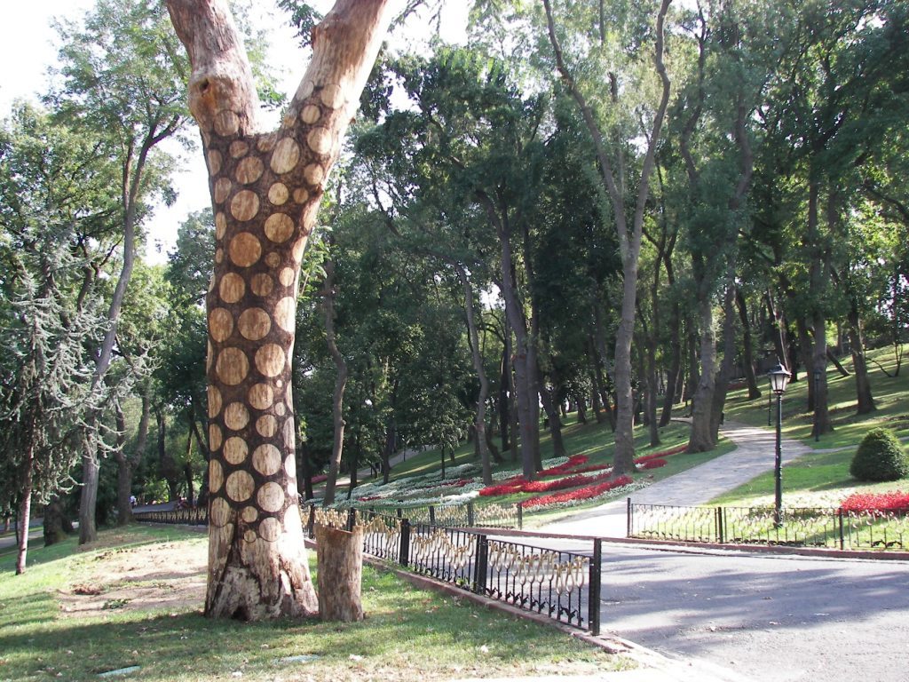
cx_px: 454
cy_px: 341
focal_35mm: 36
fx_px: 945
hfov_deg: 51.4
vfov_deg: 39.7
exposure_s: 1/125
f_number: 2.8
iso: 50
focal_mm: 6
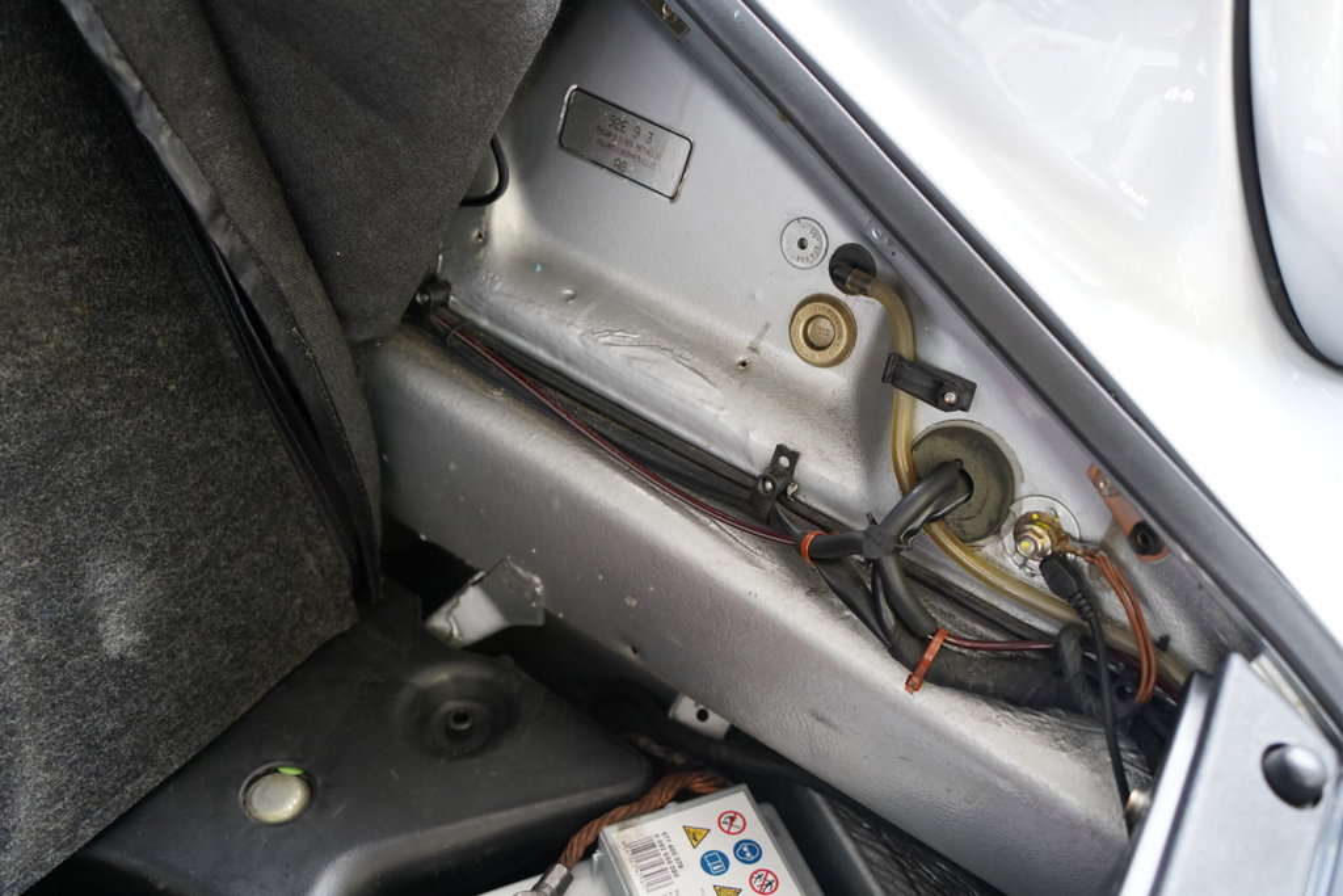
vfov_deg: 34.2
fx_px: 1455
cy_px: 448
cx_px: 672
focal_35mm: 39
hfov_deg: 49.5
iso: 2000
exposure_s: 1/40
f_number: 4
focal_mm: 39
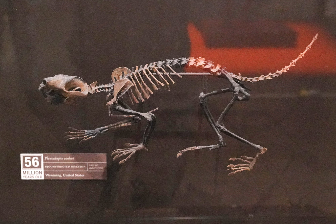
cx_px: 168
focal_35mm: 40
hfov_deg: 48.5
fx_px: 373
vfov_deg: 33.4
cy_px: 112
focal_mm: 40
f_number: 3.2
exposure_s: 1/80
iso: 10000
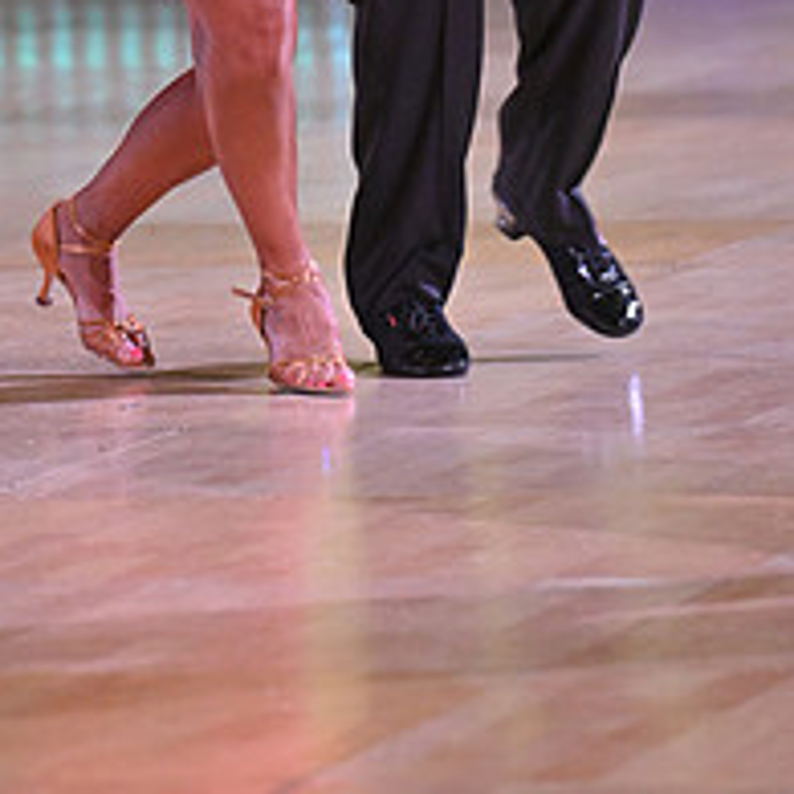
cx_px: 295
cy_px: -273
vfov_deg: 3.5
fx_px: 13105
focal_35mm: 505
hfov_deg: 3.5
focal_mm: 200
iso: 4000
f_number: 5
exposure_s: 1/400
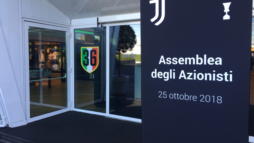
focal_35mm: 32
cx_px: 127
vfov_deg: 36.7
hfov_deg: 61.0
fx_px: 216
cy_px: 71
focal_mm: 4.15
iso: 32
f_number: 2.2
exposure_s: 1/100
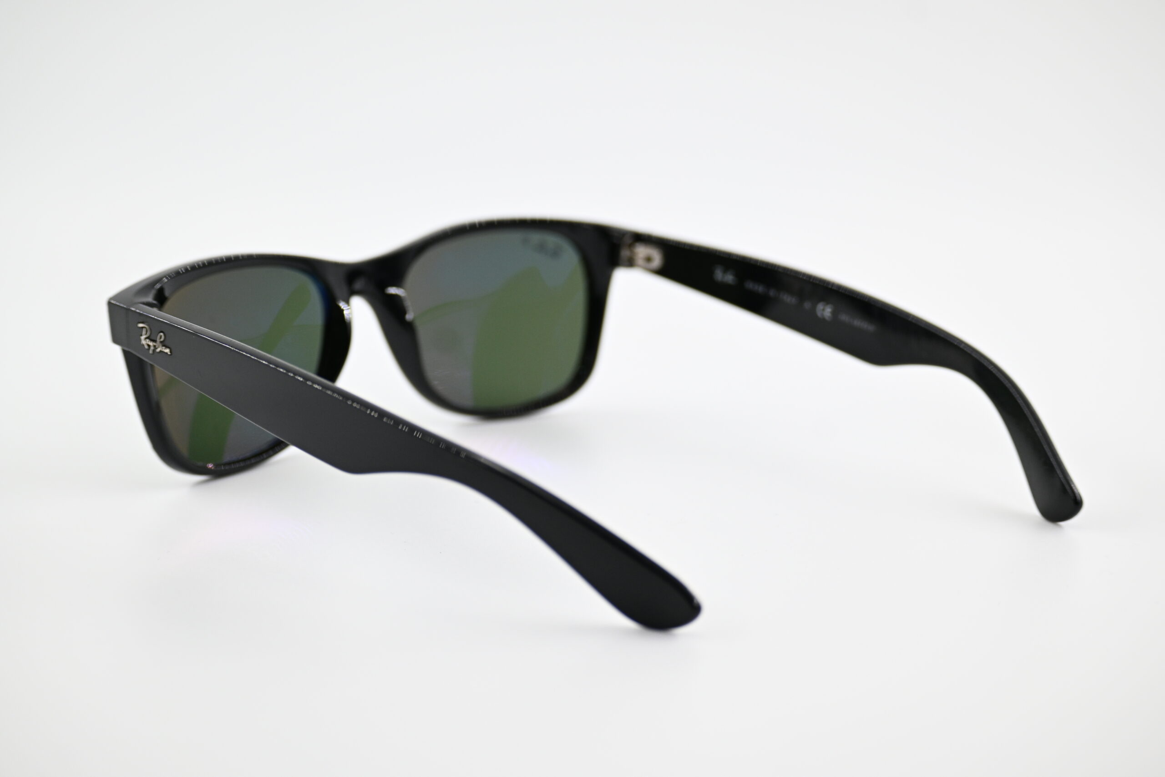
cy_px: 388
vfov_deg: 13.8
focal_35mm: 99
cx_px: 582
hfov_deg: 20.6
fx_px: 3204
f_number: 4.8
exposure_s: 1/400
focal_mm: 66
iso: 400
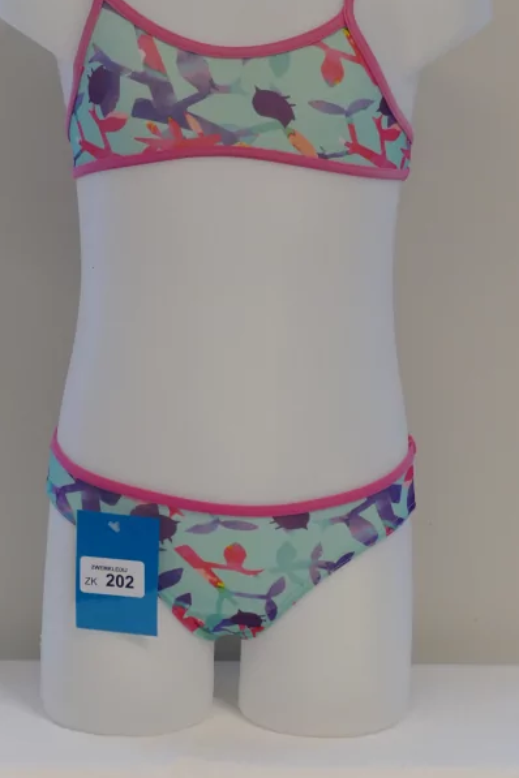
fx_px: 2725
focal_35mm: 126
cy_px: 285
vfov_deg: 16.2
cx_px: 238
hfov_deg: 10.9
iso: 1000
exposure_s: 1/80
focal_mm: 34.43
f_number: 3.8
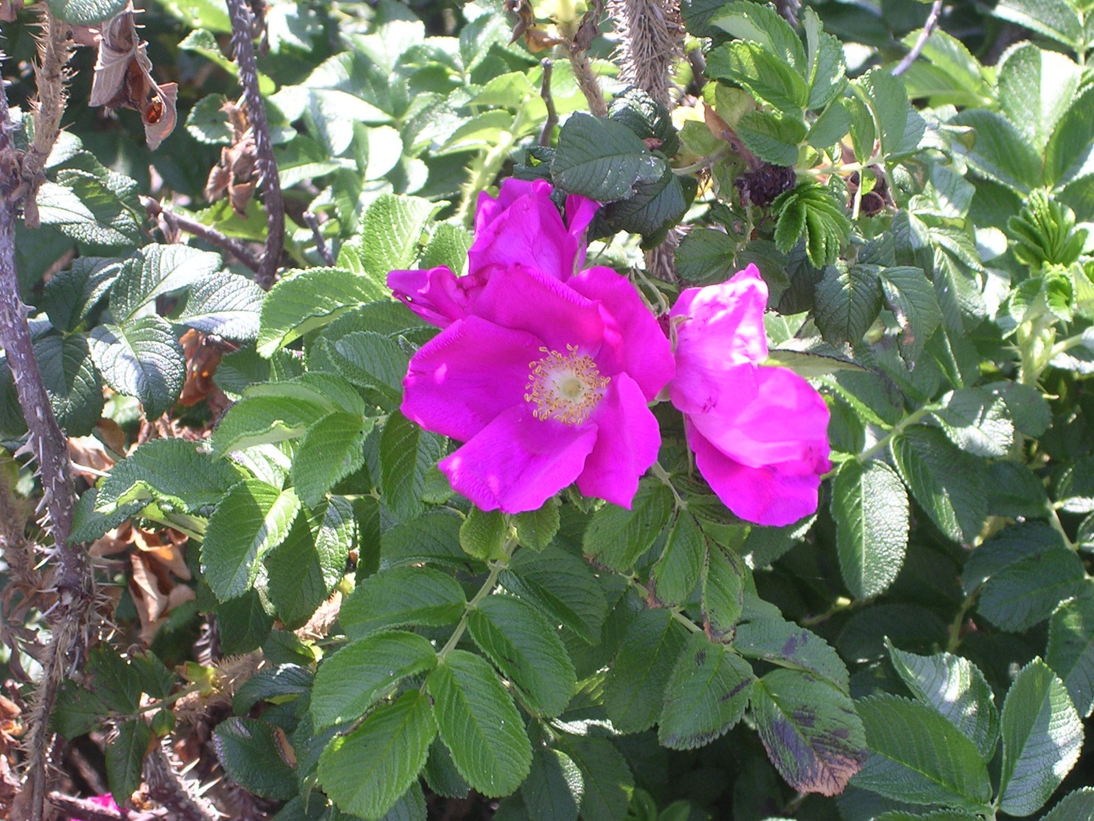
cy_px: 410
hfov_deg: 17.1
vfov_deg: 12.9
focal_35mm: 115
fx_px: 3634
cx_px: 547
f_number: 4.9
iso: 100
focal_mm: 17.4
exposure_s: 1/71.7
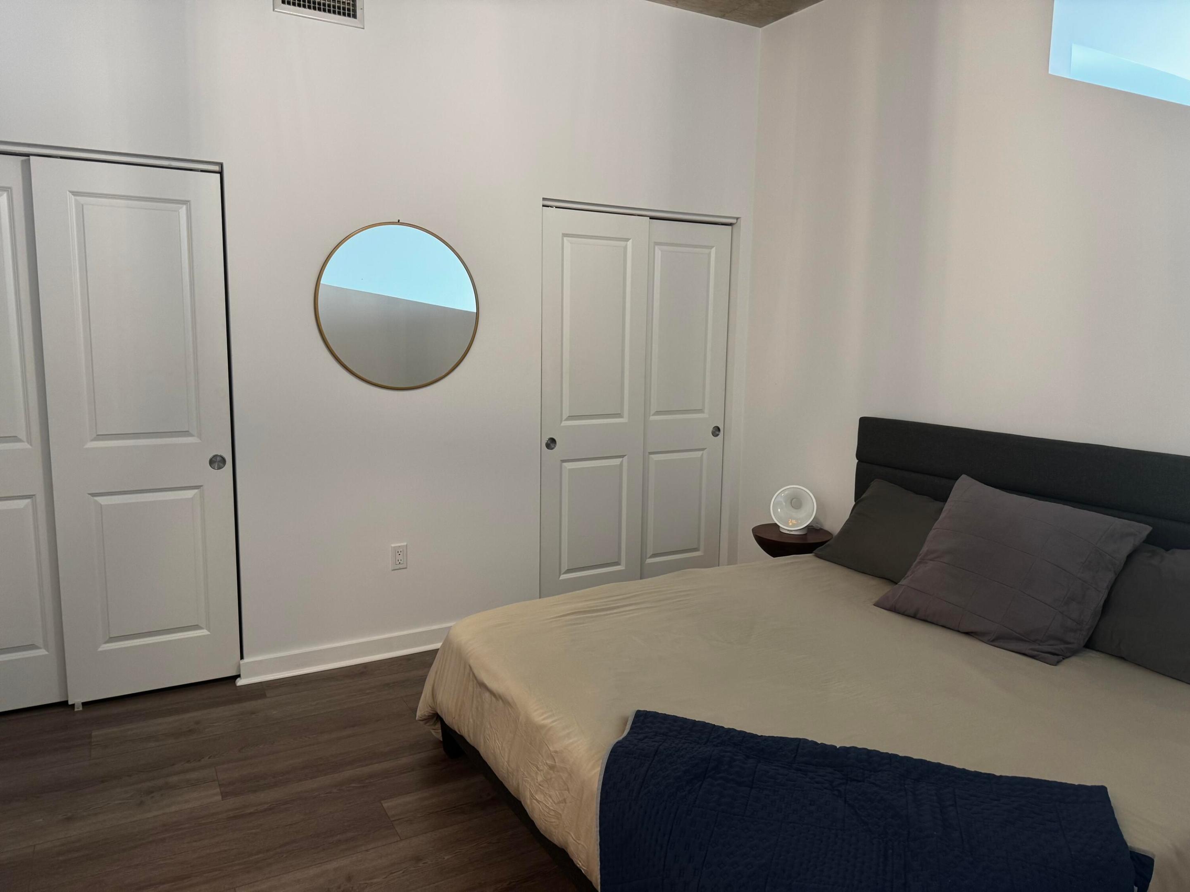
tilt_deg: -7.9
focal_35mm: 24
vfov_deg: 56.8
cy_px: 446
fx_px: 825
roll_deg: -1.5
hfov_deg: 71.6
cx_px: 595
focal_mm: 6.76
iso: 125
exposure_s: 1/60
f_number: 1.78
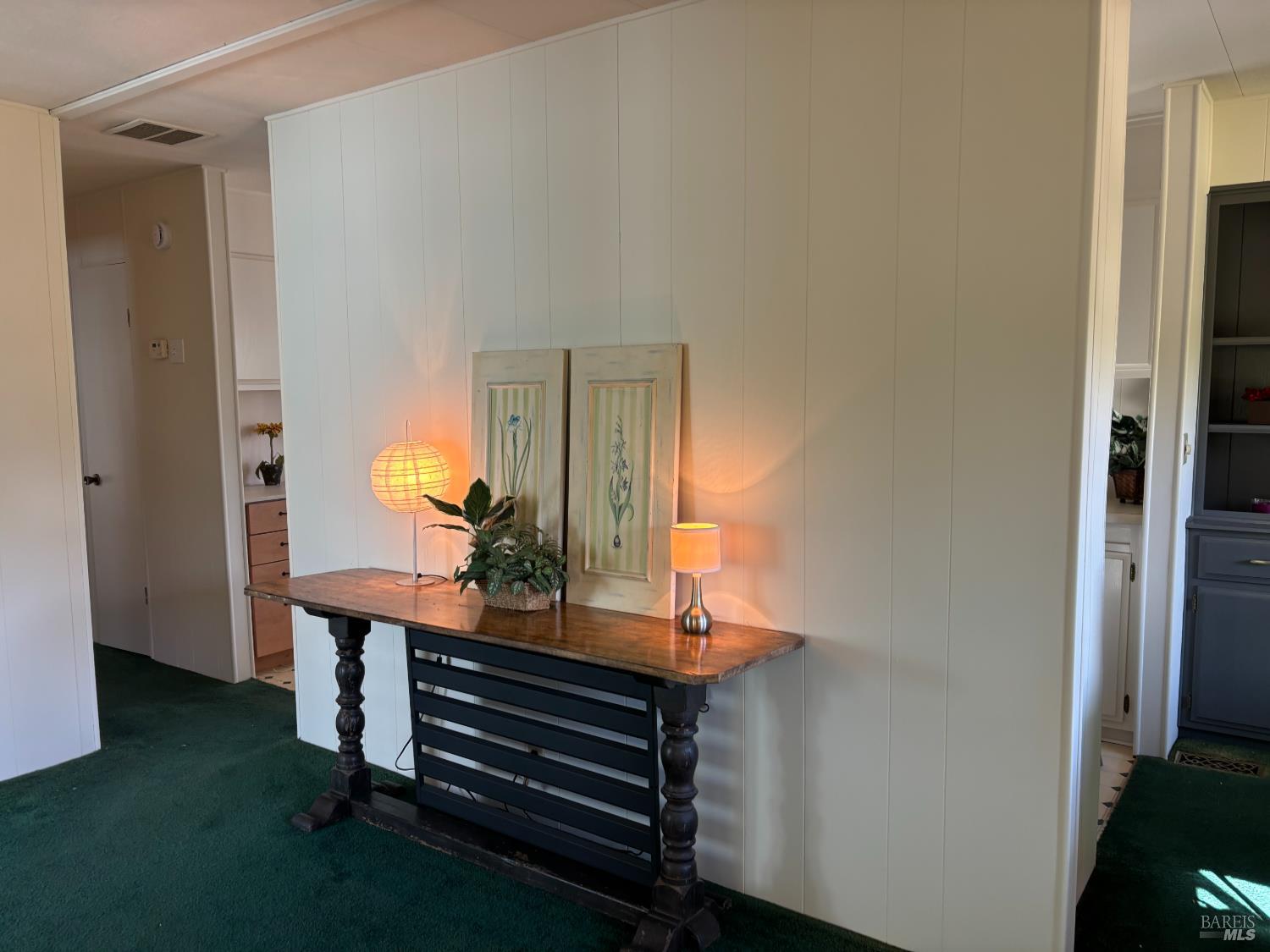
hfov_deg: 67.3
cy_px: 476
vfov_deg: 53.1
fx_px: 954
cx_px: 635
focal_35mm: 26
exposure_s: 1/60
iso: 64
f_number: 1.6
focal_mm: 5.96
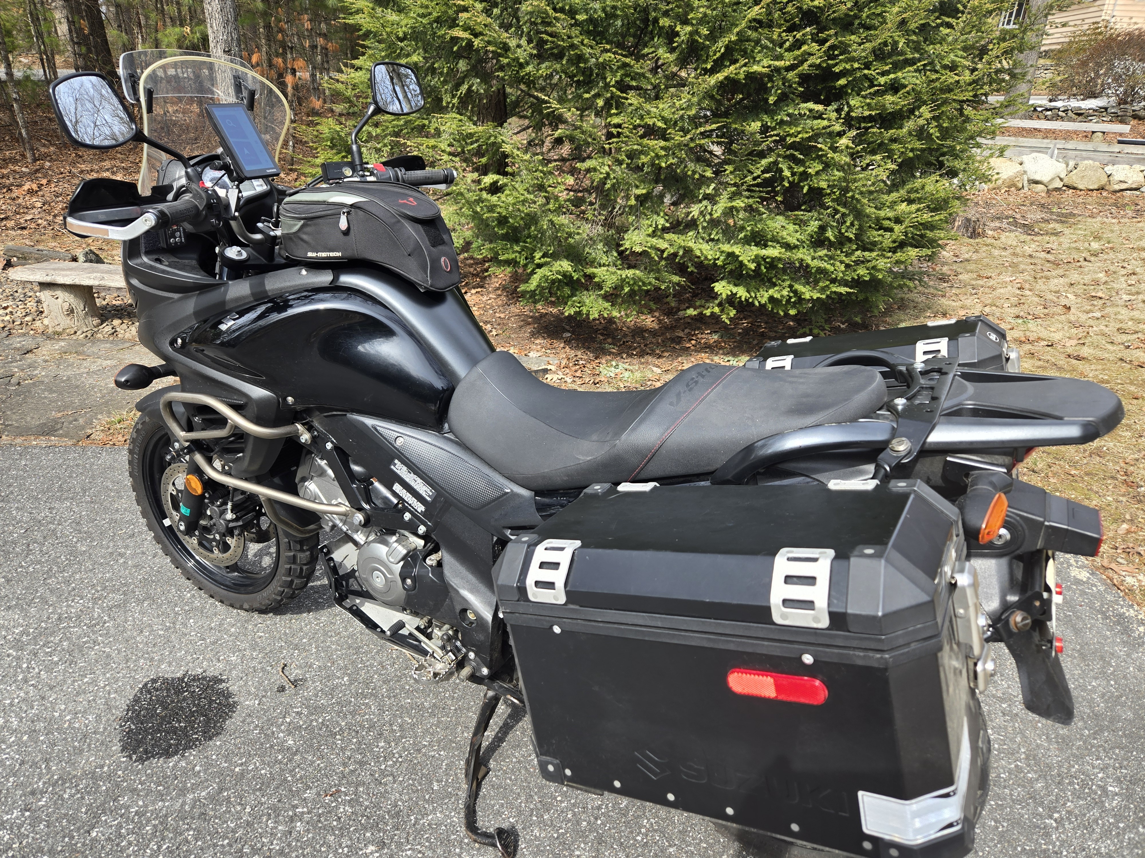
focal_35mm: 23
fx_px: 761
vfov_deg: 58.9
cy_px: 429
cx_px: 572
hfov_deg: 73.9
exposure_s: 1/417
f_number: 1.8
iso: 25
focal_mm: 5.4
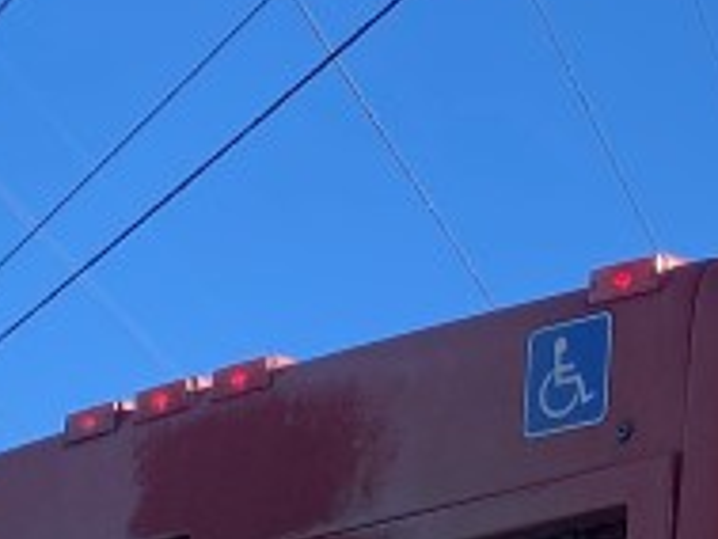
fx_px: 2926
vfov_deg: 9.3
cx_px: 859
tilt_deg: +0.7
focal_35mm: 141
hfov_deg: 13.6
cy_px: 1336
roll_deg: +0.2
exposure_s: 1/2571
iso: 32
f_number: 1.8
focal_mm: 4.25
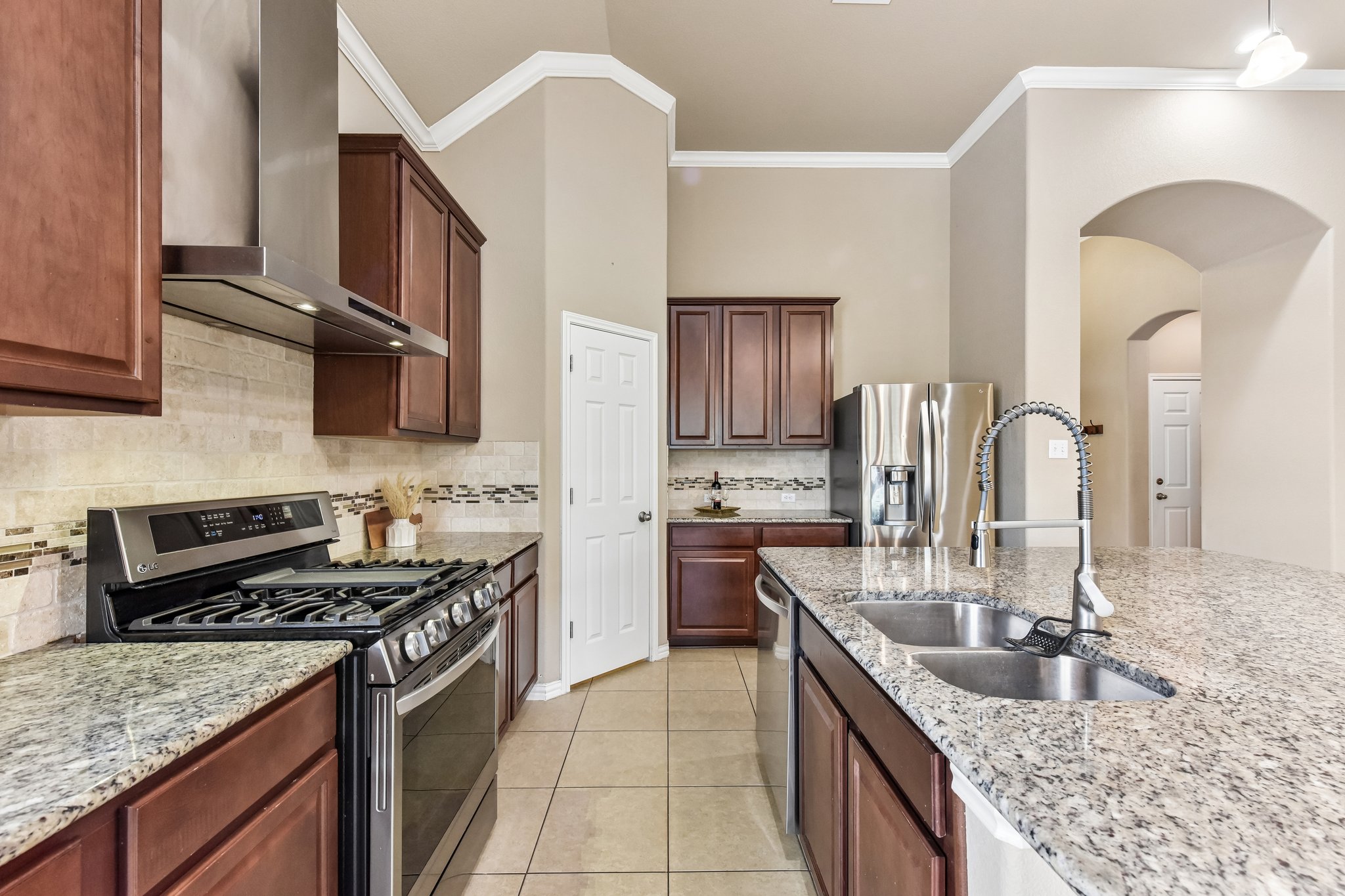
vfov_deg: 81.2
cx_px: 672
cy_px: 448
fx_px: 523
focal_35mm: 14
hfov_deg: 104.3
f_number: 8
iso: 1100
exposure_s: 1/15
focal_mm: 14
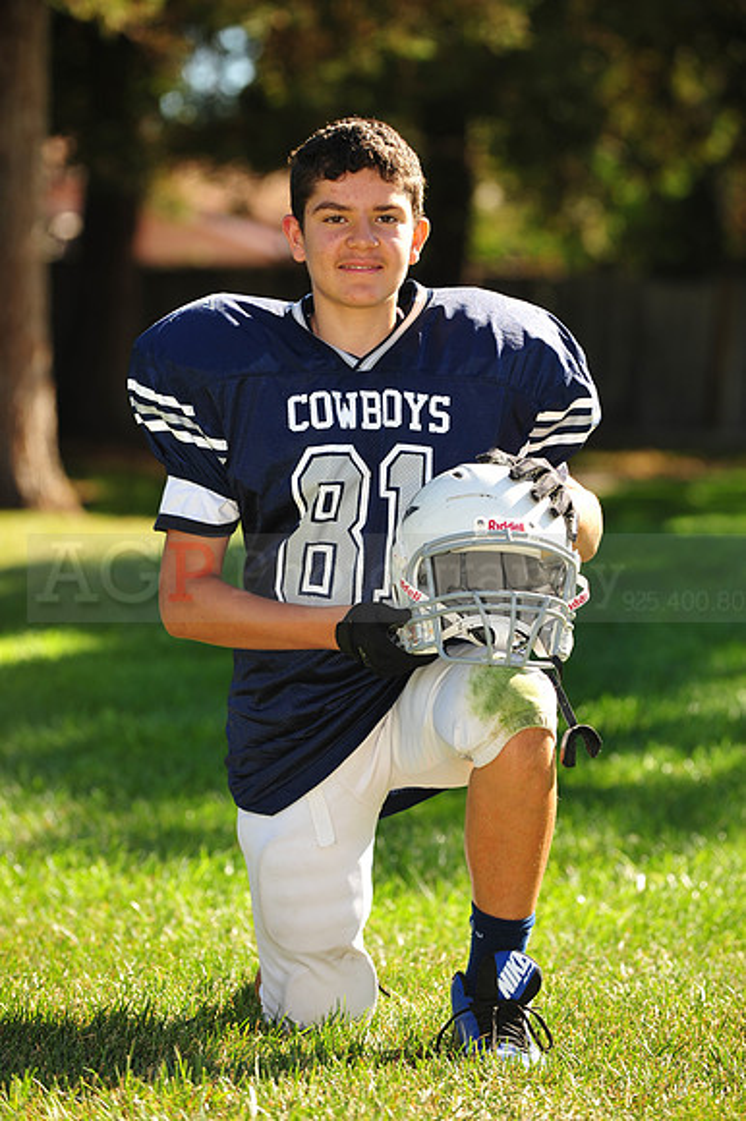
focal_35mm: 170
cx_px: 373
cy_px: 560
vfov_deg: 12.1
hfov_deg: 8.1
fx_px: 5290
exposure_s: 1/400
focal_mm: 170
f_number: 4.5
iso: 200
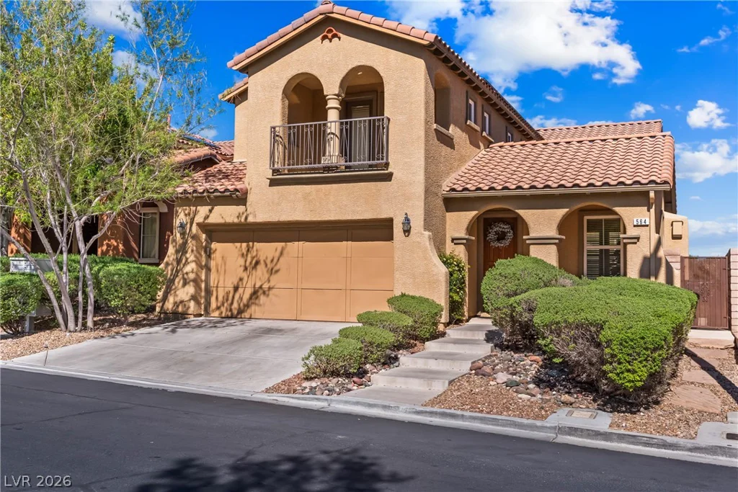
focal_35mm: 34
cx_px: 369
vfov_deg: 38.9
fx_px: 697
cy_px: 246
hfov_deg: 55.8
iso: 250
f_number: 8
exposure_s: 1/8000
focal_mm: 23
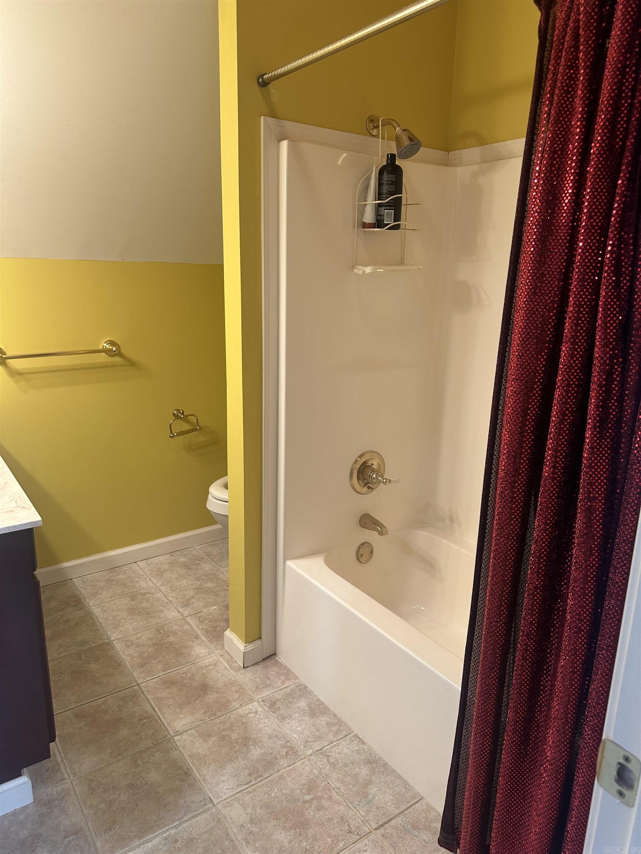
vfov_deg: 71.6
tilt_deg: -13.8
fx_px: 593
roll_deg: -2.0
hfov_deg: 56.8
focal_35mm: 24
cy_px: 427
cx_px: 320
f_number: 1.78
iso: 125
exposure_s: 1/60
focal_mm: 6.86
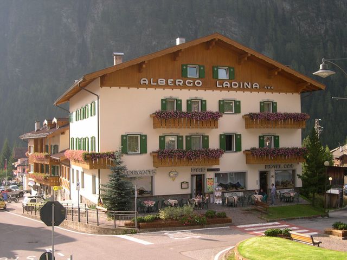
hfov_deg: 44.8
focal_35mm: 42
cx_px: 174
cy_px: 130
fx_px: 421
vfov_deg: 34.3
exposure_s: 1/376
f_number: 2.9
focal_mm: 9
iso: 100
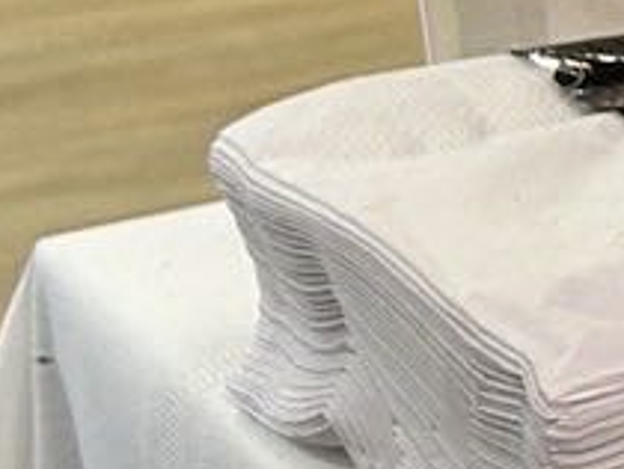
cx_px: 2032
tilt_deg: -13.5
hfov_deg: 8.1
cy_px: -154
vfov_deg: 7.4
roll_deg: -0.3
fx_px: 3573
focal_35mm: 198
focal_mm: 5.7
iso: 125
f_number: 1.5
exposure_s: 1/60
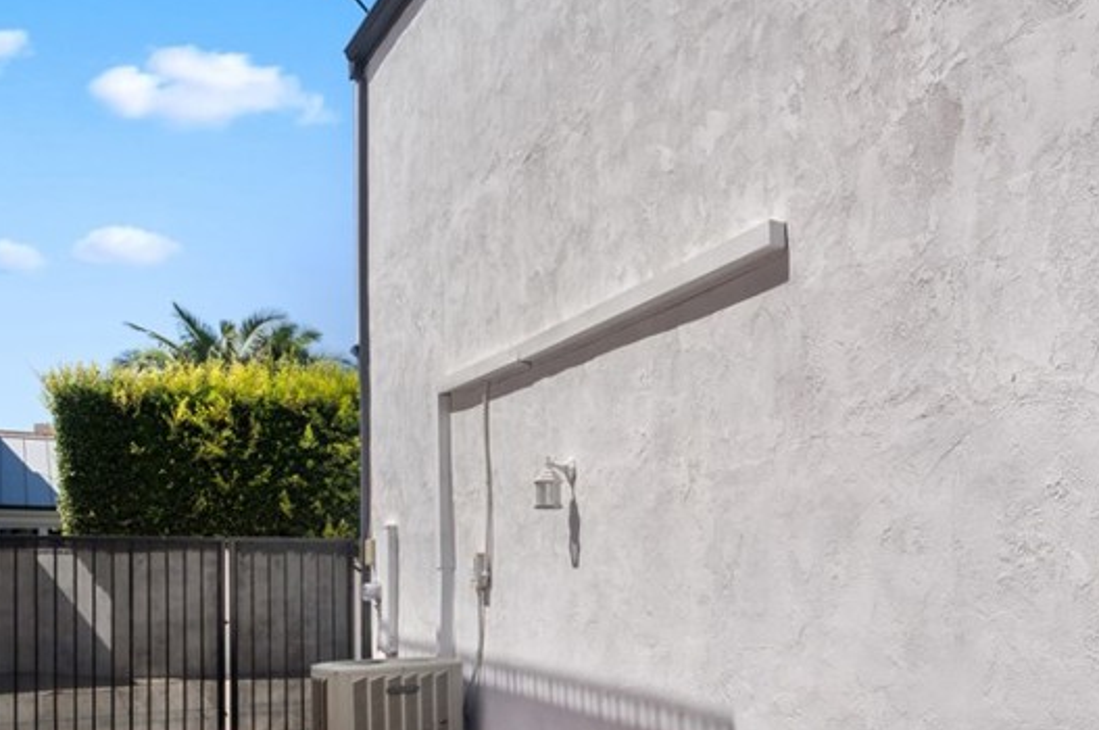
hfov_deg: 49.5
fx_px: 1067
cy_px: 562
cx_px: 957
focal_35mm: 35
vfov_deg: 36.7
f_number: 10
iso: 100
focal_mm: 18
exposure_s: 1/100
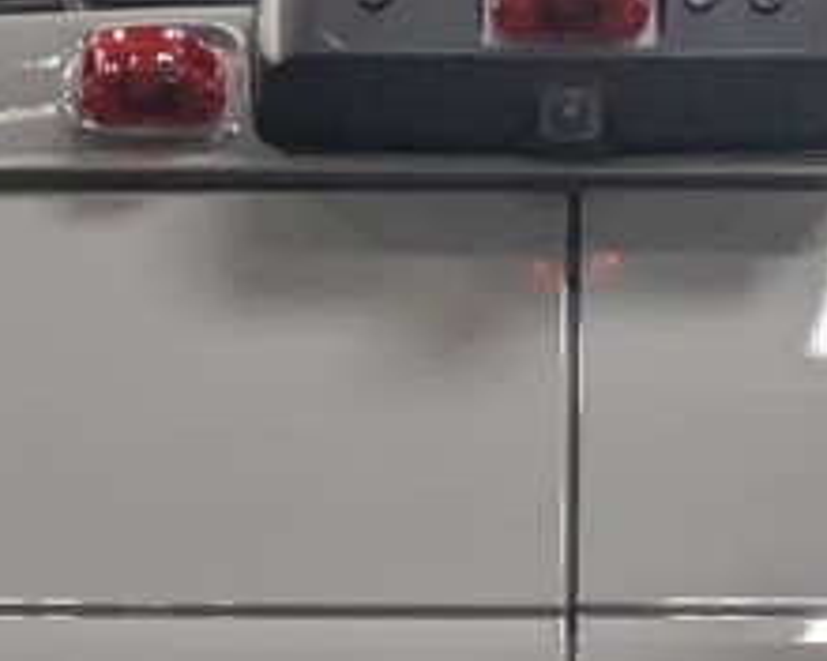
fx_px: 2423
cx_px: 539
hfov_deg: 19.3
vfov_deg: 13.0
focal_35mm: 99
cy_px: 1423
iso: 124
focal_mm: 2.35
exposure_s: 1/107
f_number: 2.2
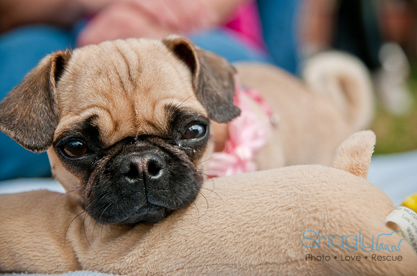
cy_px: 138
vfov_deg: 18.1
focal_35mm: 75
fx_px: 868
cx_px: 208
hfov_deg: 27.0
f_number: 2.8
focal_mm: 50
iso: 200
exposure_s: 1/2500
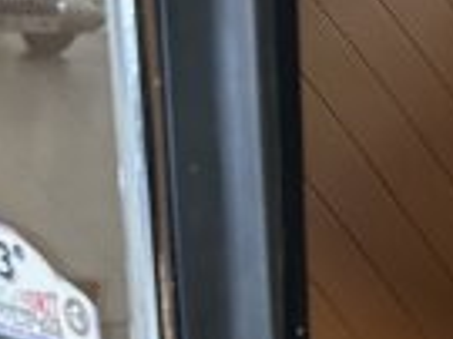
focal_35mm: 114
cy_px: 13
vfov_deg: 12.8
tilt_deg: -29.7
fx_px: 1491
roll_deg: +8.2
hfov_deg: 14.4
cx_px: 906
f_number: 1.78
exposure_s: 1/60
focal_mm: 6.86
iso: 500
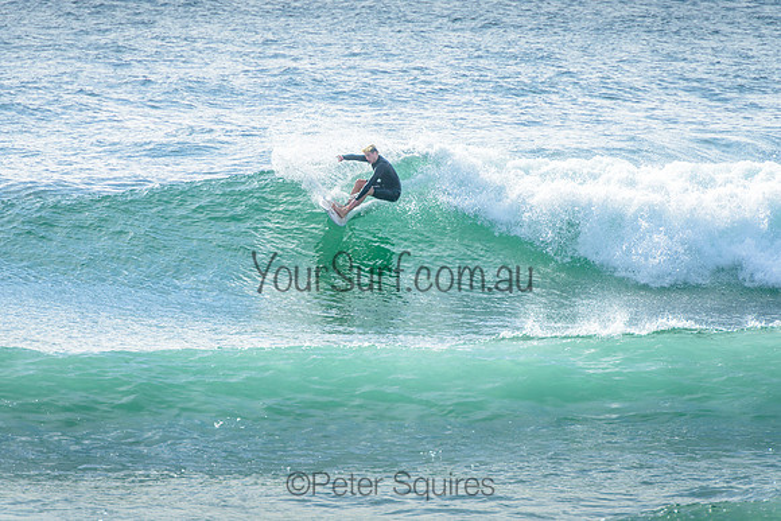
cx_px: 375
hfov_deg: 4.2
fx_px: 10642
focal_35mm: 490
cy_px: 232
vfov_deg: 2.8
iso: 200
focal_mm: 400
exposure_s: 1/1600
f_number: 7.1
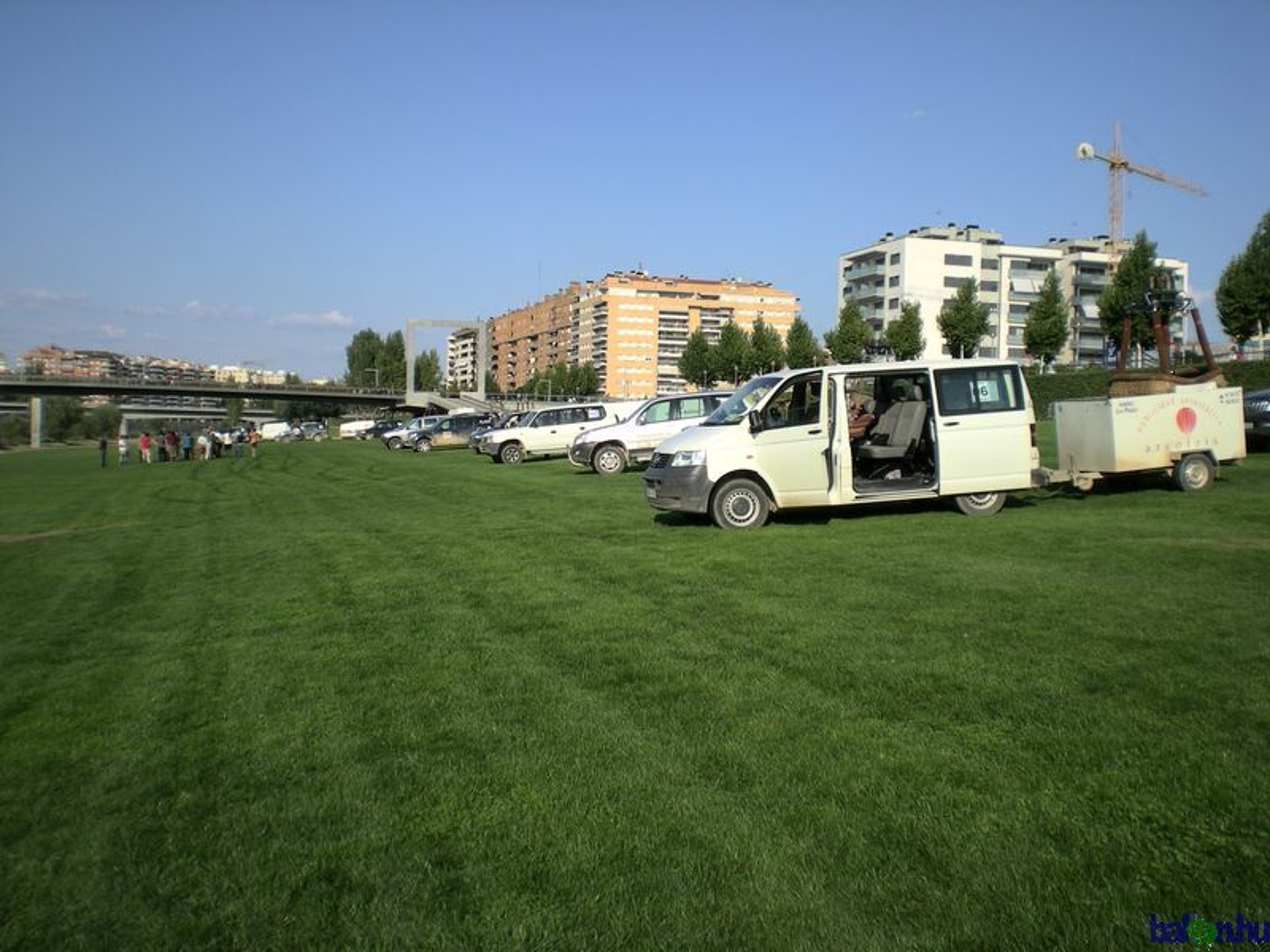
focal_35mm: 38
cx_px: 635
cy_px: 476
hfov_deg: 49.0
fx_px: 1394
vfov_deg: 37.7
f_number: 4.6
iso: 50
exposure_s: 1/410
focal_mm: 6.3
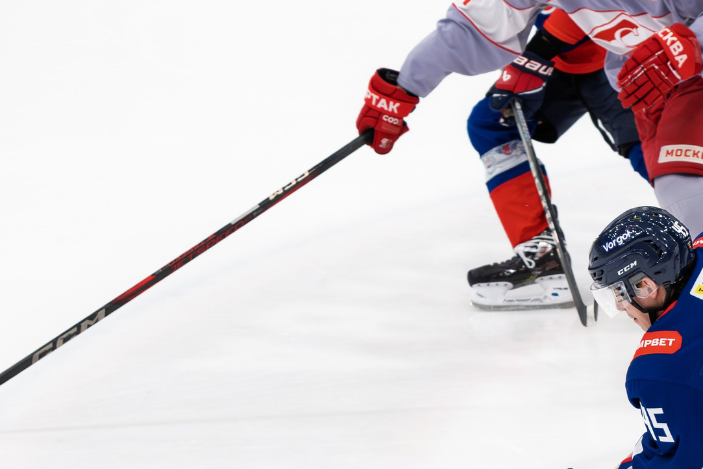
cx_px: 764
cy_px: 406
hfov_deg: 5.0
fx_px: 8025
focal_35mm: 411
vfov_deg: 3.3
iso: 1000
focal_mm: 120
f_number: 4
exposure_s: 1/500
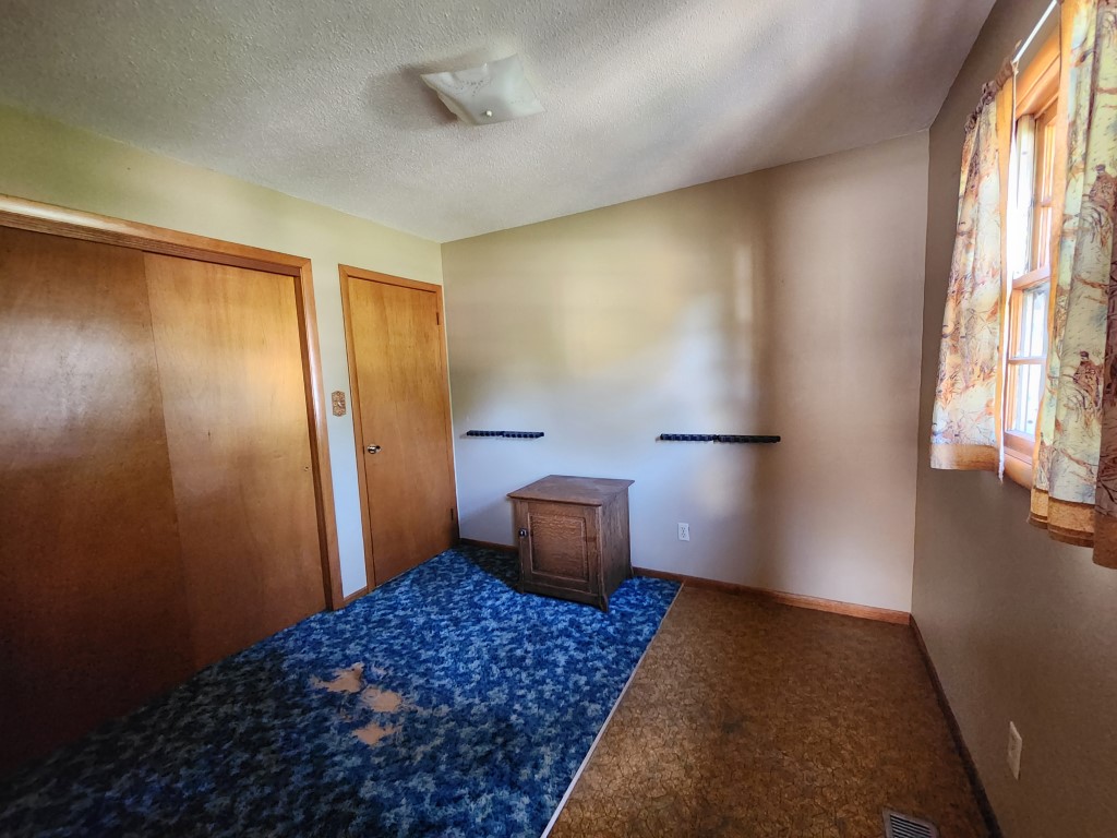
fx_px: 419
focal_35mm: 13
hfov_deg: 106.2
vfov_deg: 89.9
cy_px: 419
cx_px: 558
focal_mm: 2.2
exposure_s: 1/24
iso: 2000
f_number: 2.2
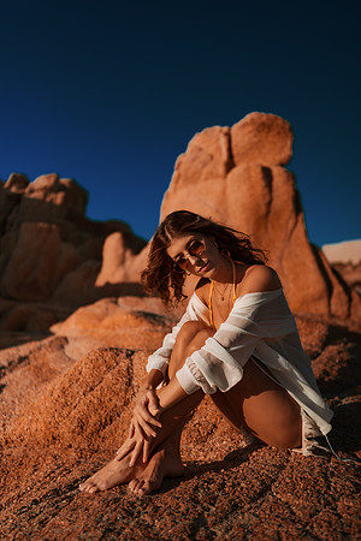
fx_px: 526
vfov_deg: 54.4
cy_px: 270
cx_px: 180
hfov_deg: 37.9
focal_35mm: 35
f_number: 1.8
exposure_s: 1/8000
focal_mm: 35
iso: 50
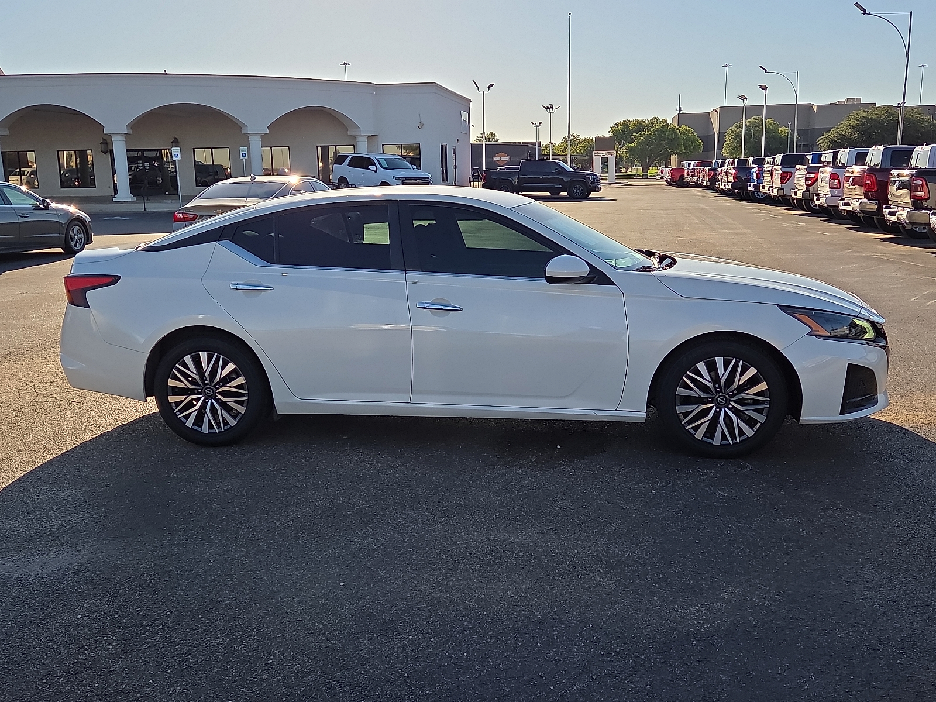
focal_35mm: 34
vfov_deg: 41.8
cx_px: 468
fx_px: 919
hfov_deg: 54.0
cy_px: 351
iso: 25
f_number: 1.8
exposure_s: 1/2000
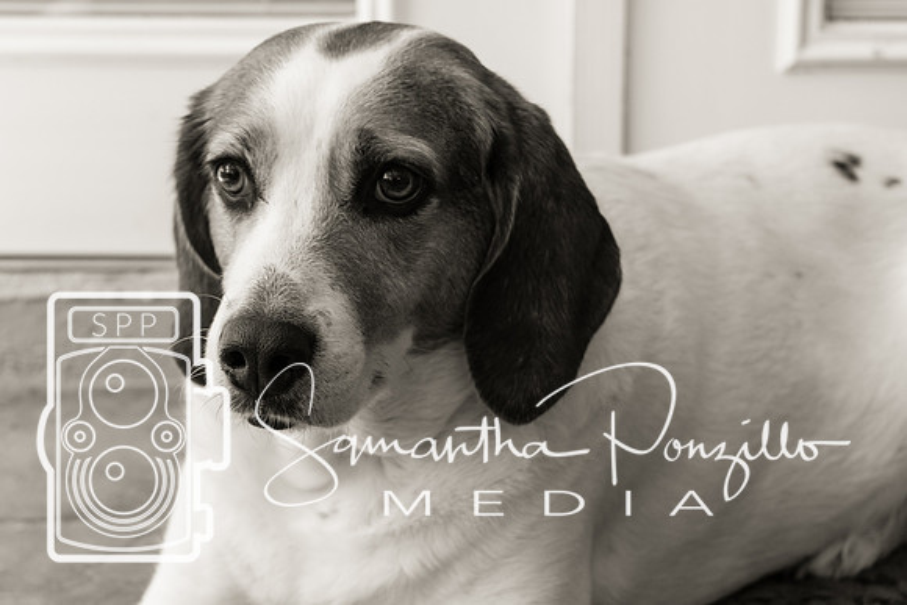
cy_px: 305
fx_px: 2019
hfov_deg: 25.3
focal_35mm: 80
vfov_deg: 17.0
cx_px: 424
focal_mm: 48
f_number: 5.3
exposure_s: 1/125
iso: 400
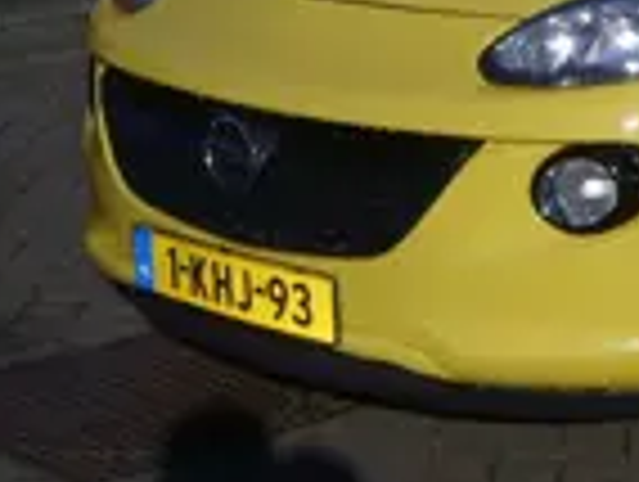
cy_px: 140
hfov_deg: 13.1
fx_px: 2681
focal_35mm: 145
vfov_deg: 10.2
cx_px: 819
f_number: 3
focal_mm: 7.2
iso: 50
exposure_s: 1/1000
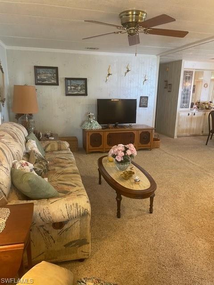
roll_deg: -0.6
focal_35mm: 26
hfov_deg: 53.1
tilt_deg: -12.9
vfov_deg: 67.3
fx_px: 214
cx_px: 107
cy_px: 142
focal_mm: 4.2
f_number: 1.6
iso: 320
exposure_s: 1/60
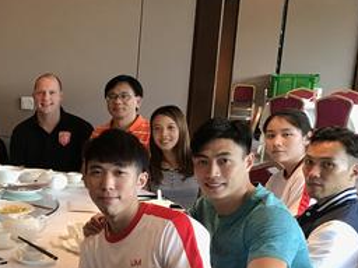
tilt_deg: -13.9
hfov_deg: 25.3
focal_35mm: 70
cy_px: 228
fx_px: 724
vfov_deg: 20.7
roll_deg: -0.4
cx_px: -60
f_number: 1.8
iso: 32
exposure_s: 1/20
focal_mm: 3.99
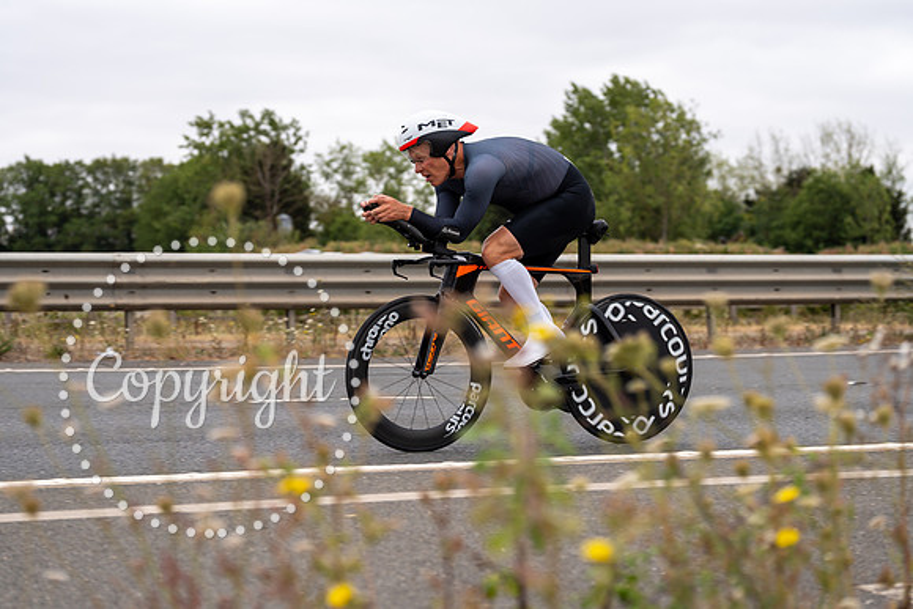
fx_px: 1804
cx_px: 456
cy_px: 304
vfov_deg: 19.2
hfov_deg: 28.4
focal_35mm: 71
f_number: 3.5
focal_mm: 70
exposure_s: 1/800
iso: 100
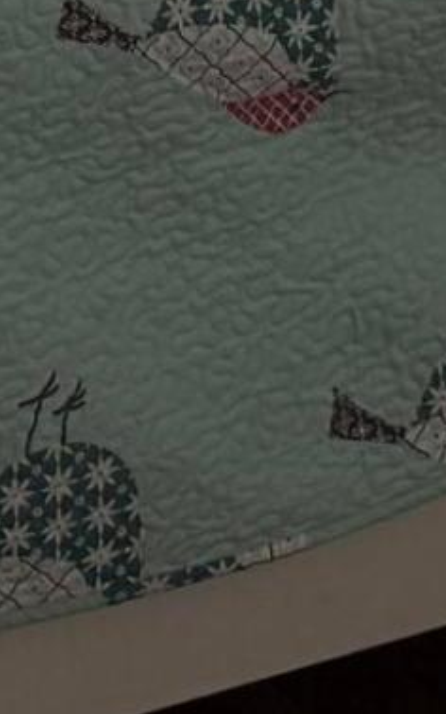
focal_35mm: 194
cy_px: -737
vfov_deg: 10.0
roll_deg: +0.8
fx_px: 3776
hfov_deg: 6.4
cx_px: -680
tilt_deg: -13.4
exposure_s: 1/163
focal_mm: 6.76
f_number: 1.78
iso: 200
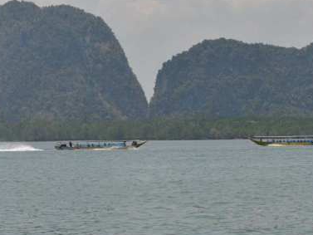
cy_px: 110
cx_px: 272
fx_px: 1293
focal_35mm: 143
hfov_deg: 13.7
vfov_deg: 10.4
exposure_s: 1/250
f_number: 8
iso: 100
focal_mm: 70
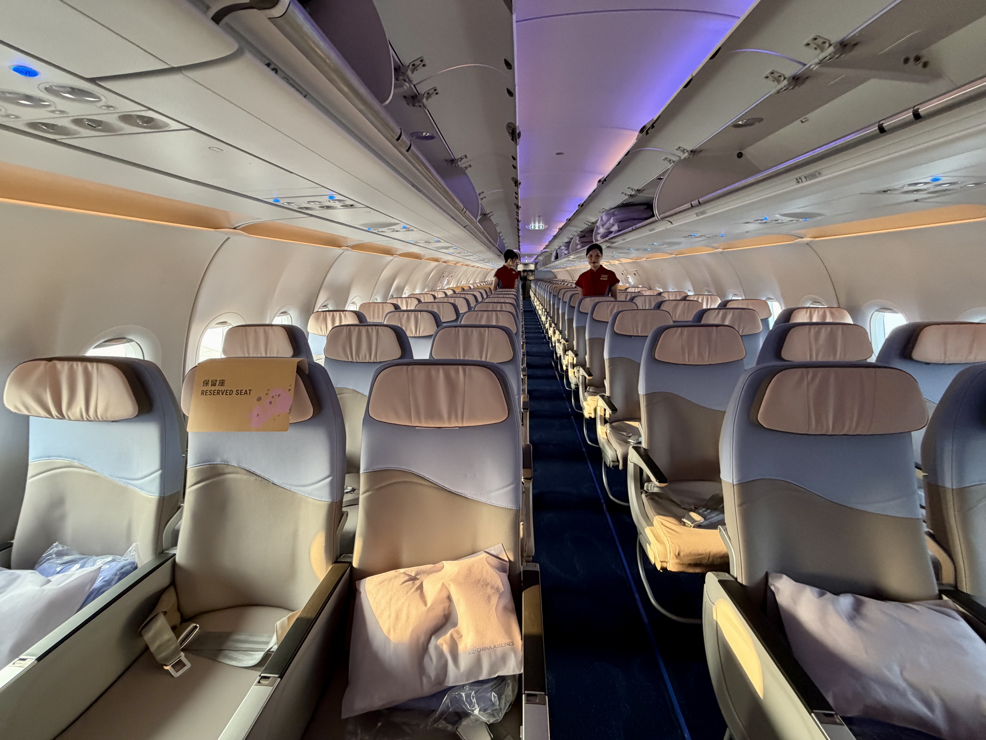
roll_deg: +1.4
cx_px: 493
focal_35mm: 14
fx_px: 399
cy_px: 370
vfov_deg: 85.7
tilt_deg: -13.9
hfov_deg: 102.1
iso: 320
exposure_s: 1/73
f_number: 2.2
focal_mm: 2.22
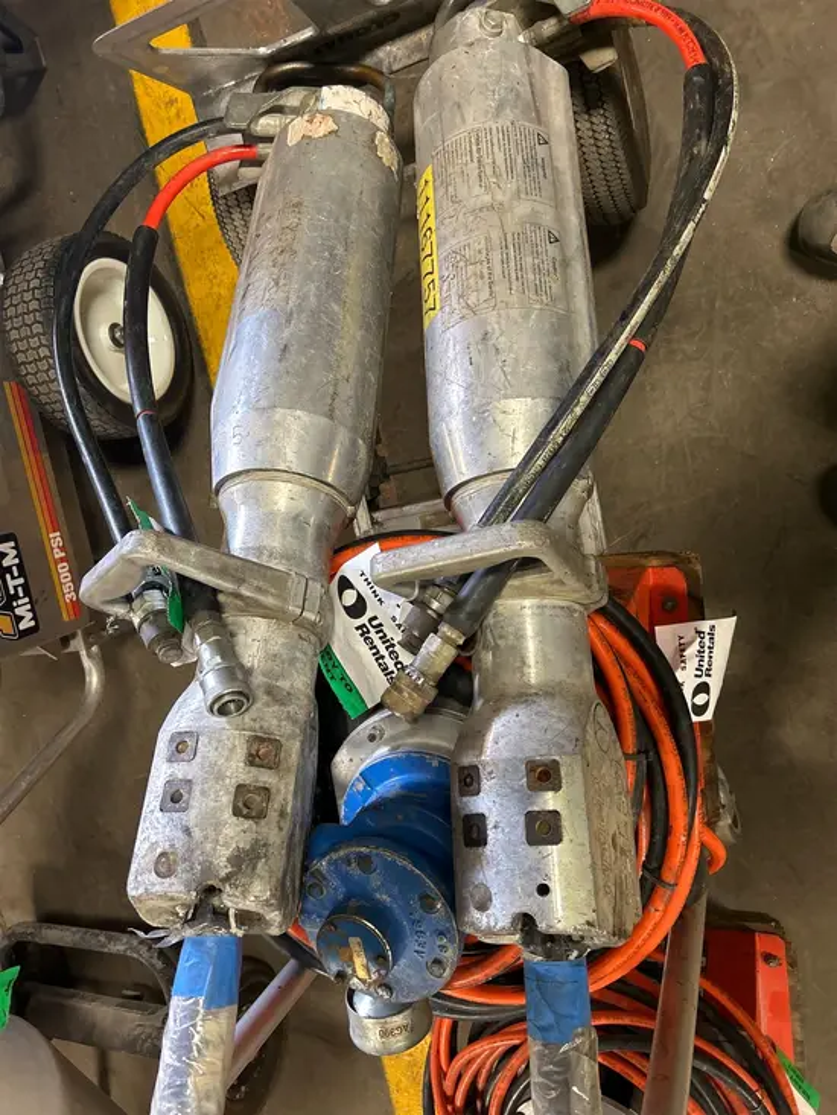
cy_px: 558
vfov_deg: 67.3
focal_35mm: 26
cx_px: 418
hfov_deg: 53.1
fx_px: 838
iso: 200
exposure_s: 1/60
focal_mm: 5.7
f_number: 1.5
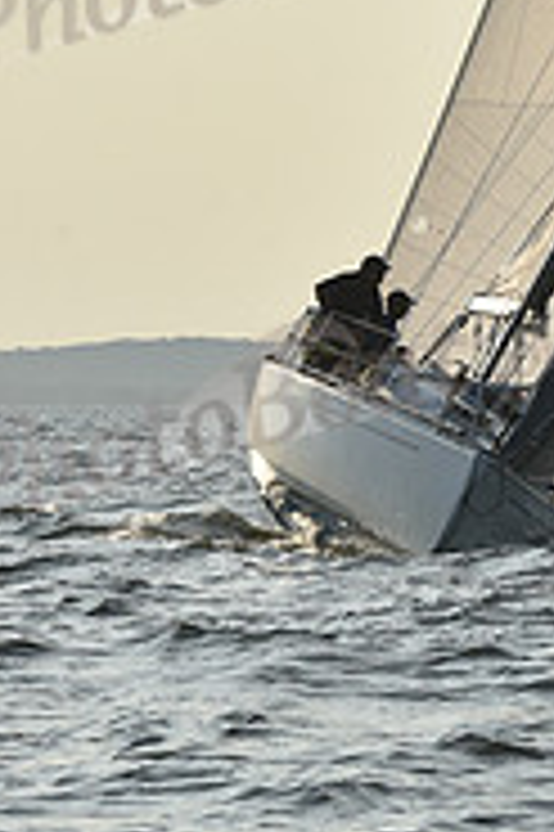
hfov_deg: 3.9
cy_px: -342
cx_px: 822
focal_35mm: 352
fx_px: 8140
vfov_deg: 5.8
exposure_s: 1/1000
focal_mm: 112
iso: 320
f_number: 11
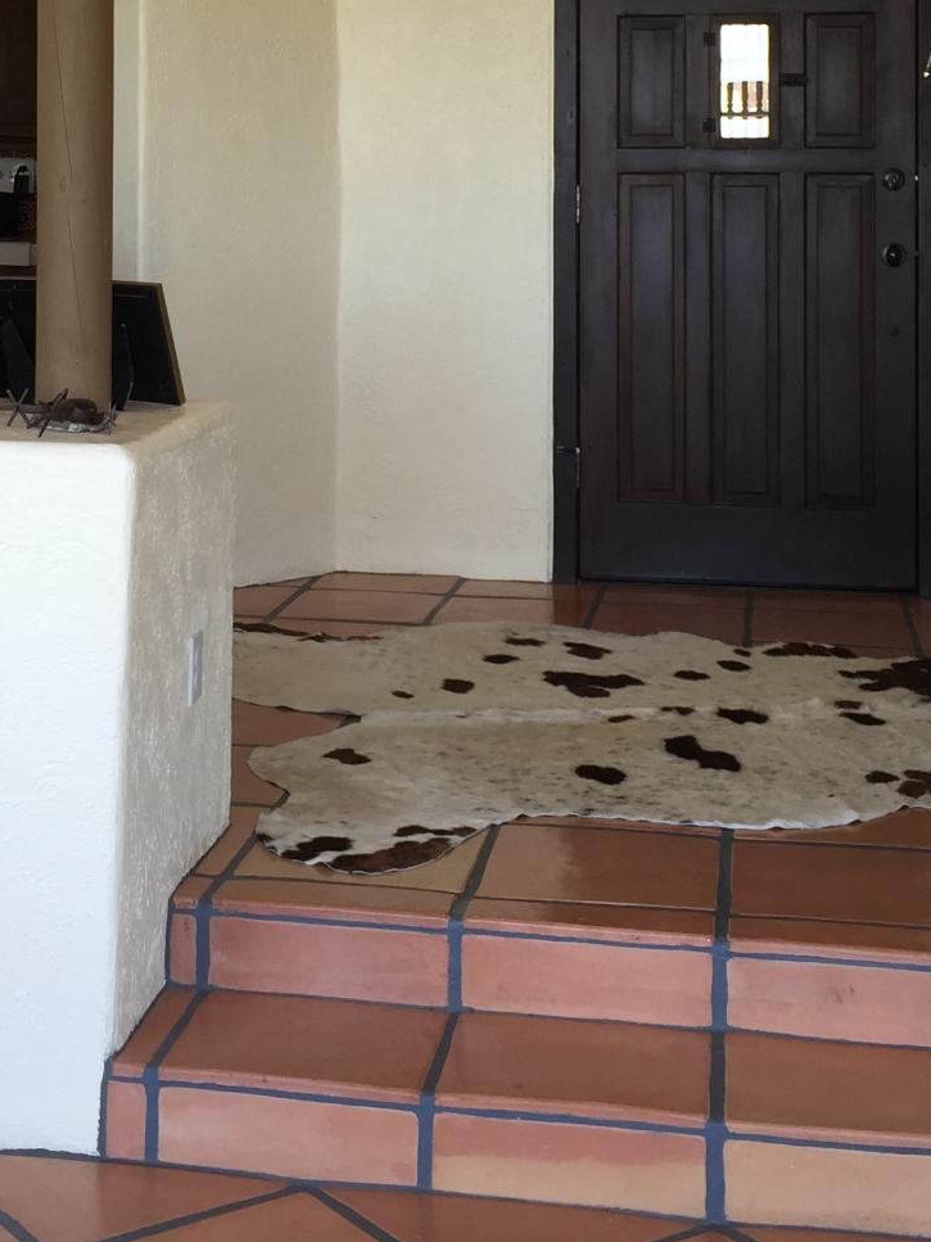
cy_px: 171
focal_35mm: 60
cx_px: 330
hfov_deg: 24.3
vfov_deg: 31.0
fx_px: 2152
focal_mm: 4.15
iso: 32
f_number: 2.2
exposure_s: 1/60
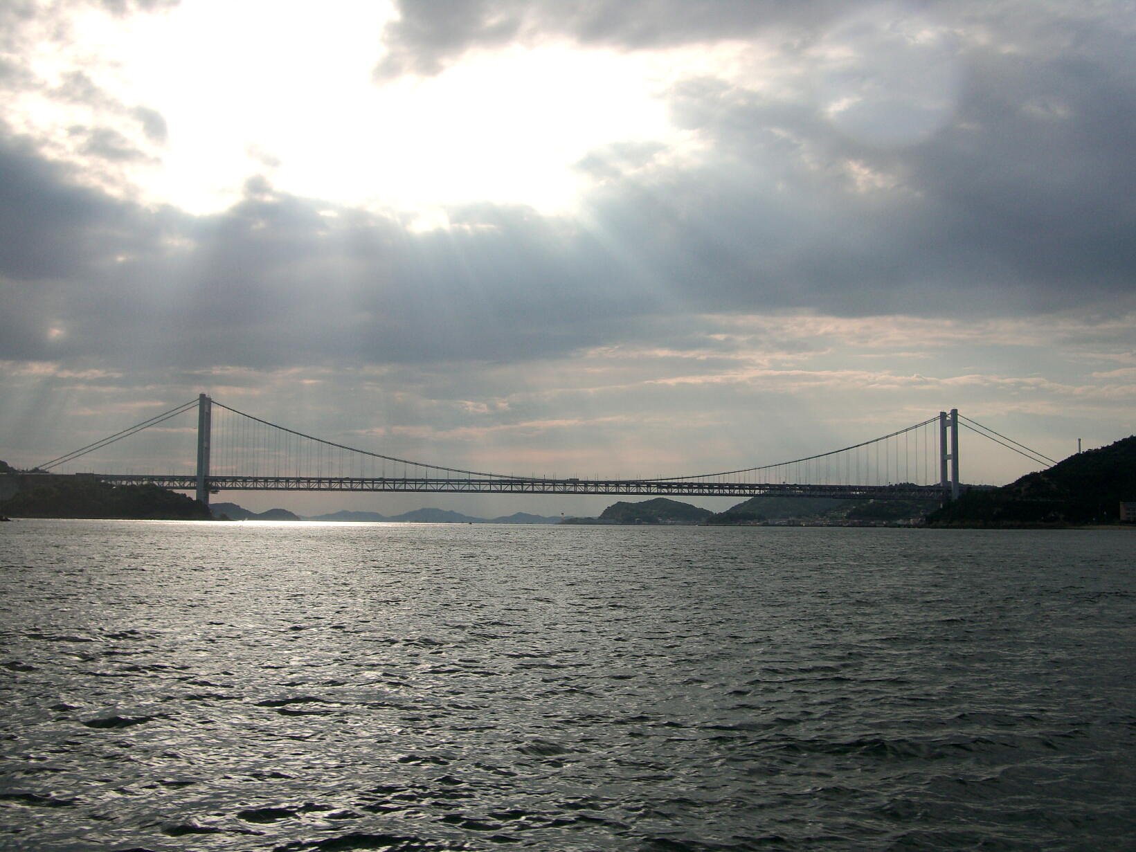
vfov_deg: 37.7
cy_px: 426
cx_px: 568
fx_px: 1247
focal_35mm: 38
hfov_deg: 49.0
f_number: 5.6
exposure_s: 1/640
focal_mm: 7.9
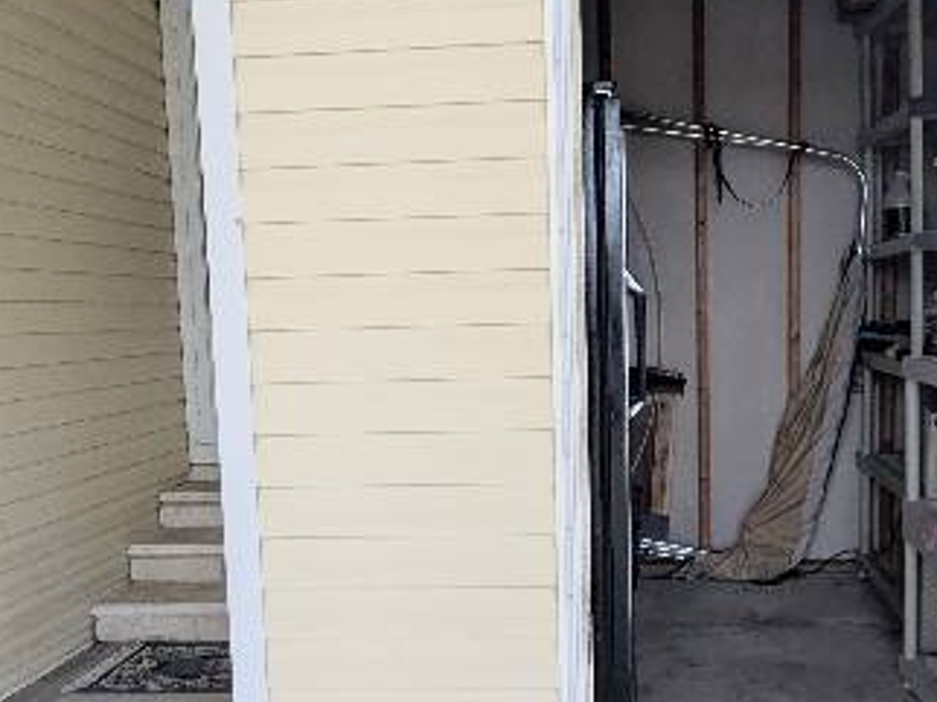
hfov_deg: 49.9
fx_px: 1001
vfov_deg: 38.4
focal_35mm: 37
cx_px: 553
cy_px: 427
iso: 50
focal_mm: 1.83
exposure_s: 1/553
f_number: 2.2
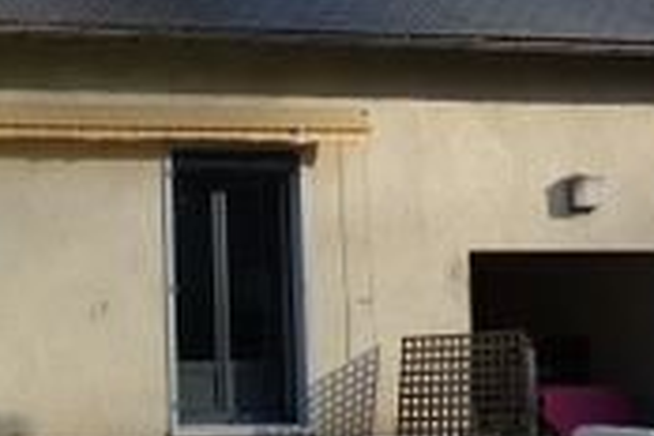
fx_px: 2125
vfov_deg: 11.7
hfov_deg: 16.3
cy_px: 124
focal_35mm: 117
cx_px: -267
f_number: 5.6
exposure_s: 1/250
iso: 125
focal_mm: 12.64
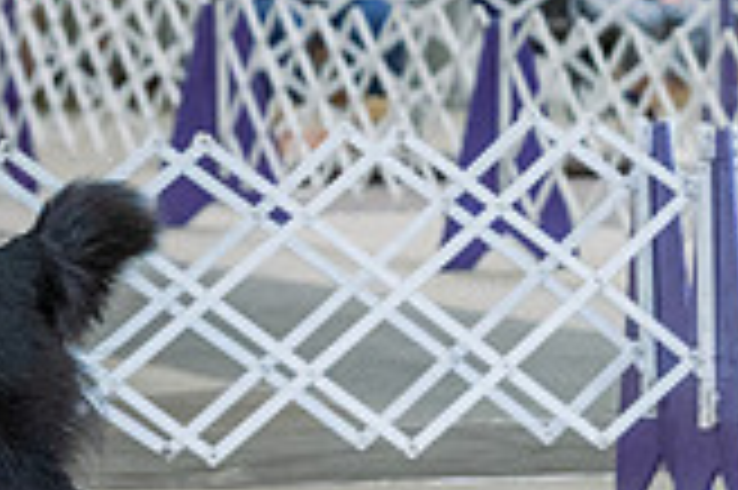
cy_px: 47
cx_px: -342
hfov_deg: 5.0
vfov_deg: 3.4
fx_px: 8335
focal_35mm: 407
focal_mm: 115
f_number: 4
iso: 6400
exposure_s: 1/400
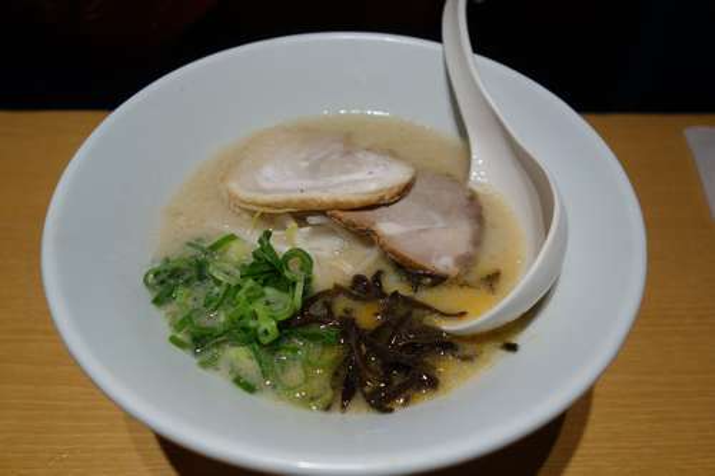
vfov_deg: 46.4
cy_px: 238
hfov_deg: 65.5
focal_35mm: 28
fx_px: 556
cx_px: 358
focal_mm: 10.4
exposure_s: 1/250
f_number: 2.5
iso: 320
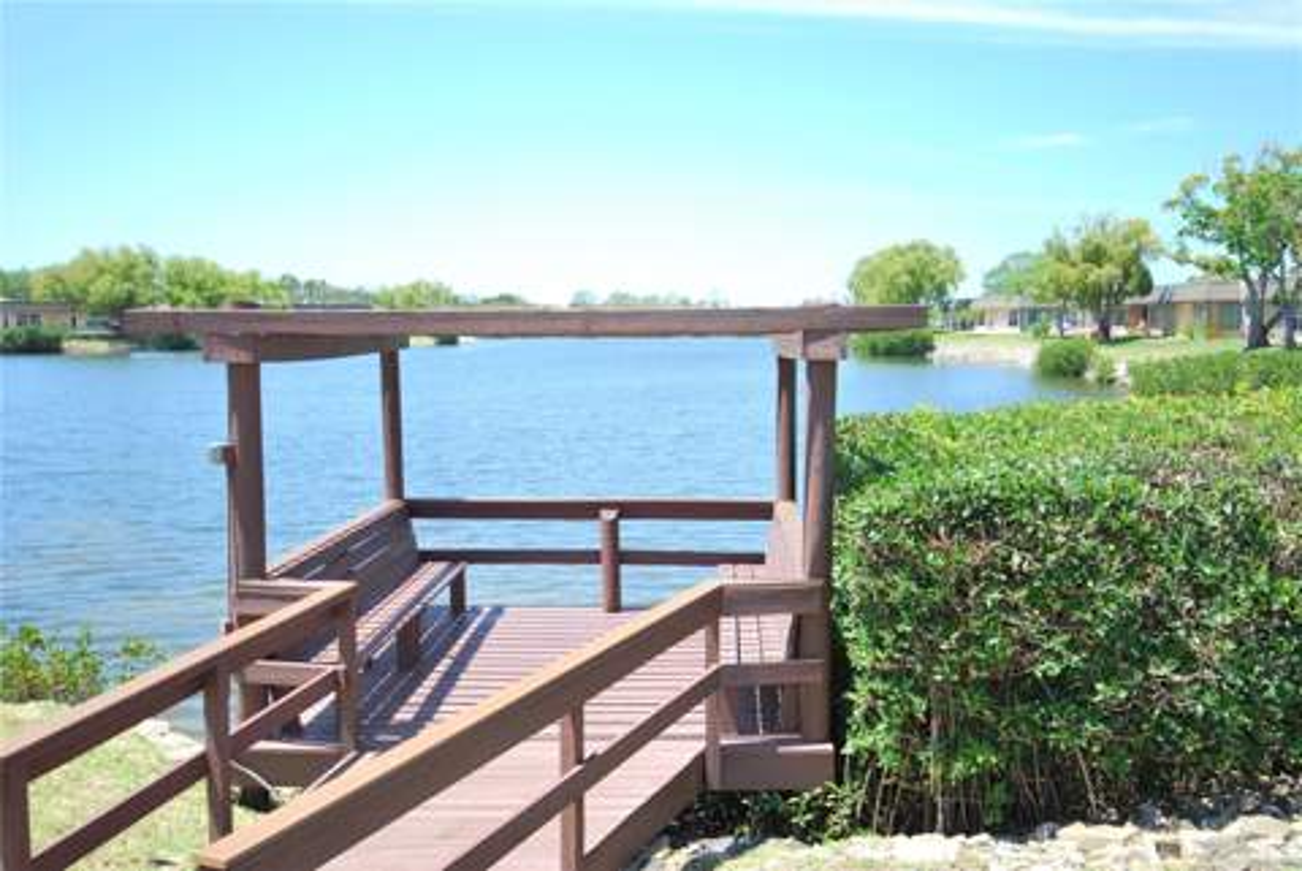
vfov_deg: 41.8
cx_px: 651
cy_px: 436
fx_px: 1140
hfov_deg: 59.4
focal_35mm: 32
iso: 100
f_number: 4.8
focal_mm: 21
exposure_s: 1/200
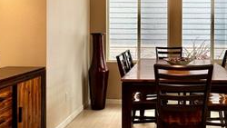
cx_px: 161
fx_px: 235
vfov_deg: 30.1
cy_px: 35
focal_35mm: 39
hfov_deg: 50.1
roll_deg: -0.6
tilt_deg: -0.9
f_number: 2.2
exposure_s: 1/120
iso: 100
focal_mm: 2.22
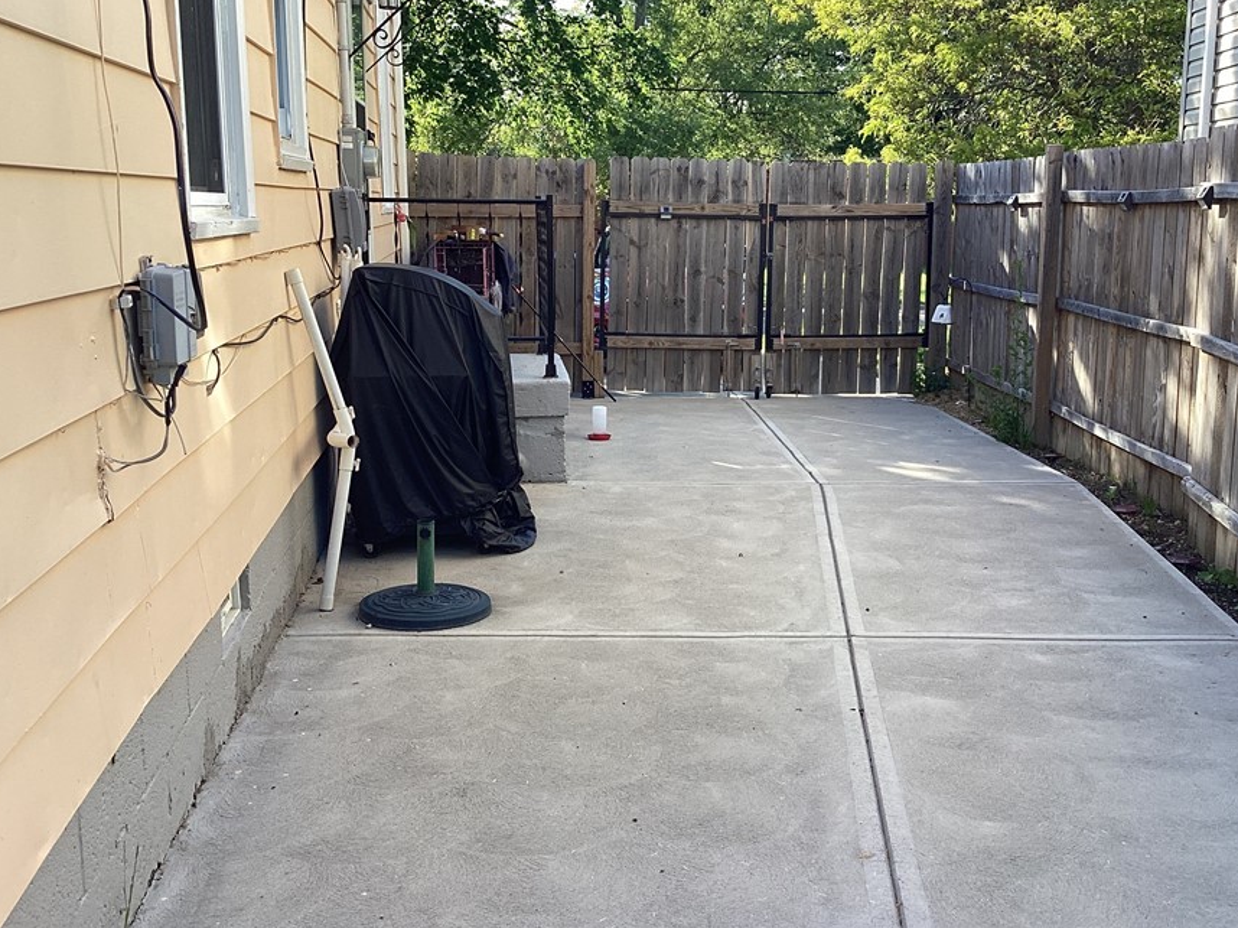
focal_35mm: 37
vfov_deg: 38.6
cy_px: 458
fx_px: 1323
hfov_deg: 50.1
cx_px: 682
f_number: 2.4
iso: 25
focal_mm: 3.3
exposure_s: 1/151
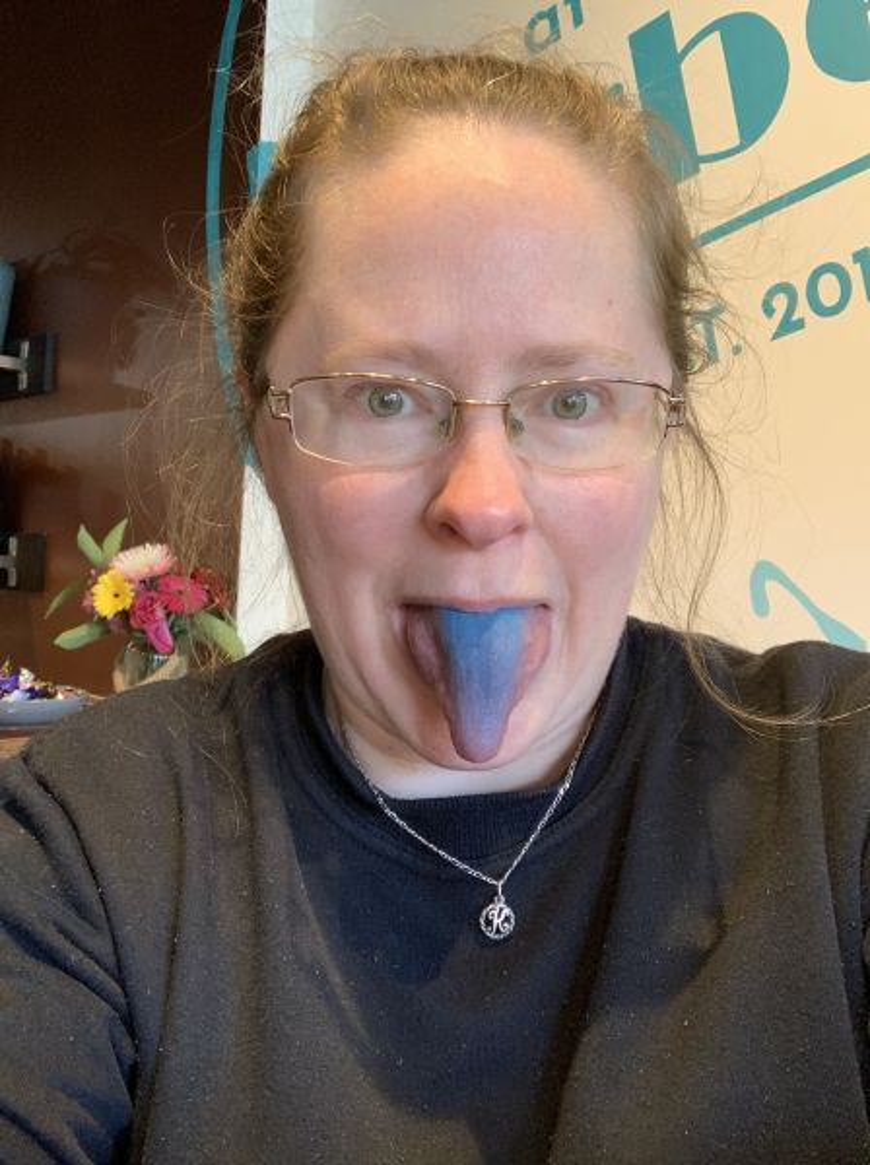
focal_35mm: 32
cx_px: 435
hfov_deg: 44.0
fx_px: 1075
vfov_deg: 56.9
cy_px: 582
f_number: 2.2
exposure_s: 1/50
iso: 160
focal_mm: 2.87
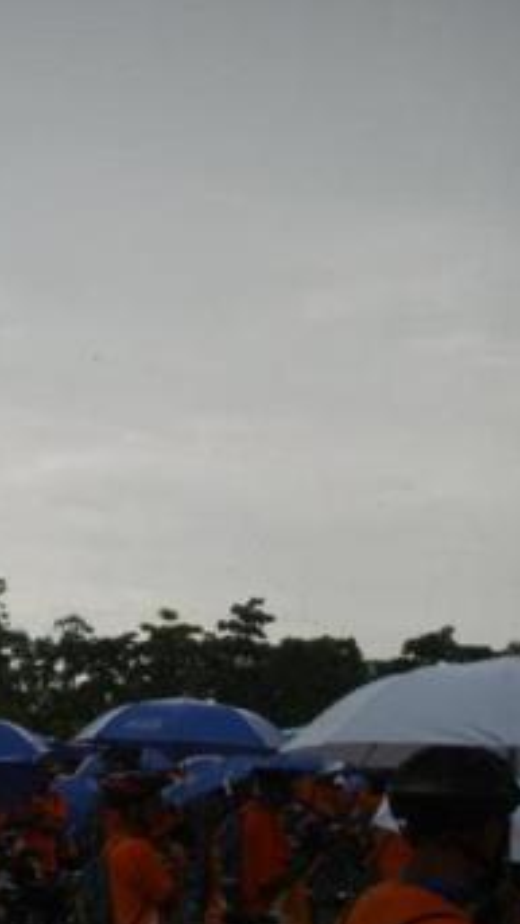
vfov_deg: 32.3
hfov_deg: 17.9
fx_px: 1593
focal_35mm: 65
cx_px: -59
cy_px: 524
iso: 50
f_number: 3.5
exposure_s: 1/180
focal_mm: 6.6
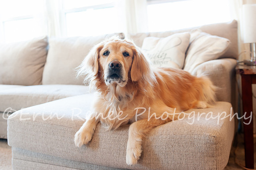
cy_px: 63
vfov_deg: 30.1
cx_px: 112
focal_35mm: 44
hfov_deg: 44.1
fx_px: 315
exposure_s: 1/125
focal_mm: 34
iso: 1000
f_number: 2.8
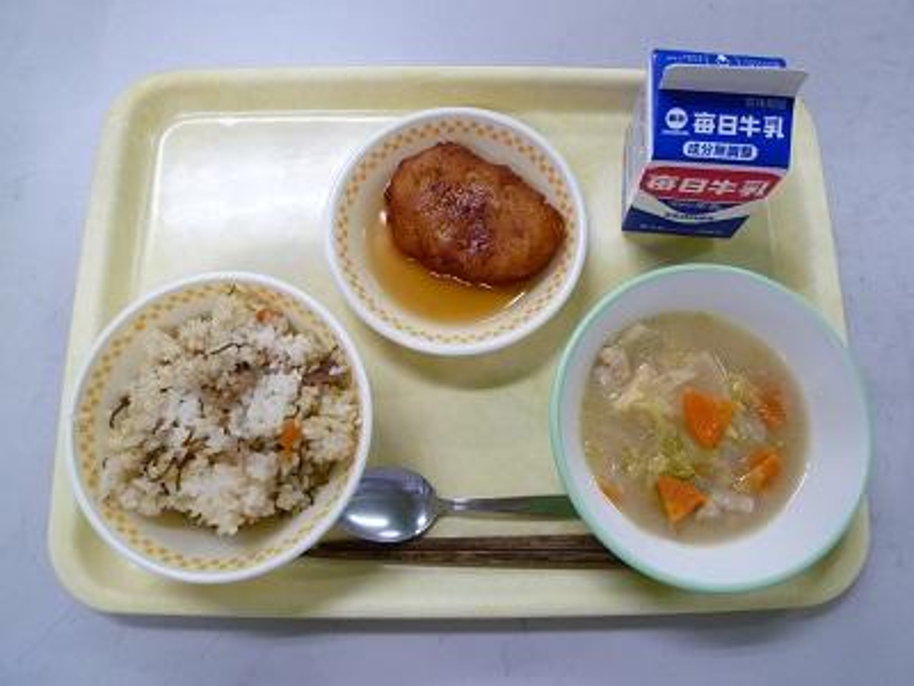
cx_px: 457
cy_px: 343
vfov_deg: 56.8
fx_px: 634
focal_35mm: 24
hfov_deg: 71.6
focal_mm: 4.3
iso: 200
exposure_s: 1/60
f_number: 2.2
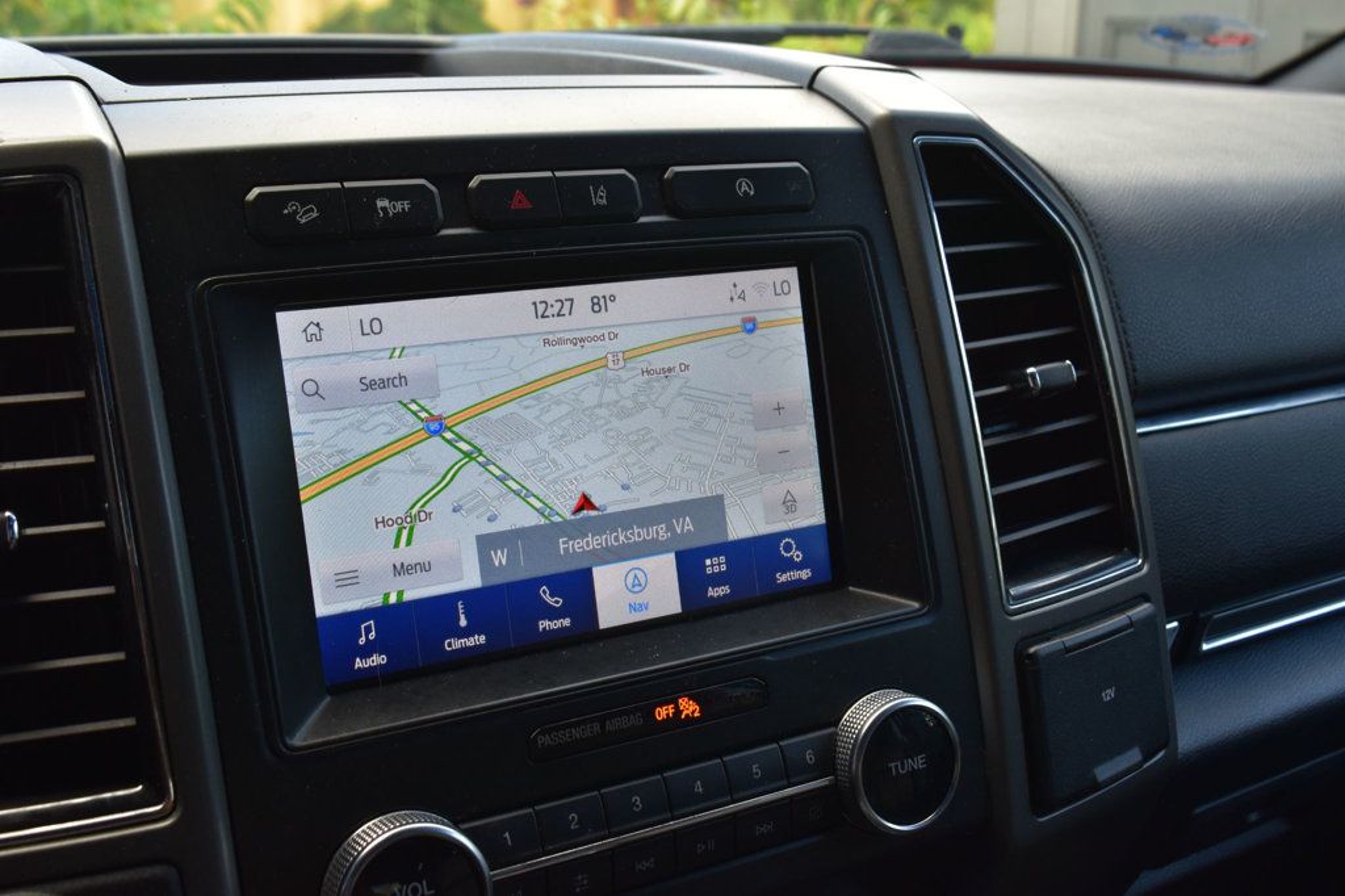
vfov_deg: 31.9
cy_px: 448
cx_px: 672
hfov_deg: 46.4
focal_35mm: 42
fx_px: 1569
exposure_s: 1/100
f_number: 9
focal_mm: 28
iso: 400
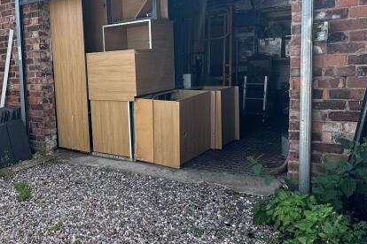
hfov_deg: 50.6
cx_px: 85
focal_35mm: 36
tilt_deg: -6.2
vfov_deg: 36.8
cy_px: 103
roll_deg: +2.5
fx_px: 367
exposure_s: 1/274
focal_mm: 2.22
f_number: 2.2
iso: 40
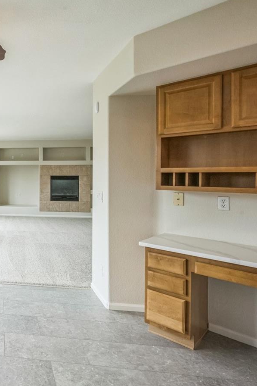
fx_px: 268
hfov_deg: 40.3
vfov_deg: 71.4
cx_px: -33
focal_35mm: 25
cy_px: 177
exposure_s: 1/50
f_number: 11
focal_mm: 14
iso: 400
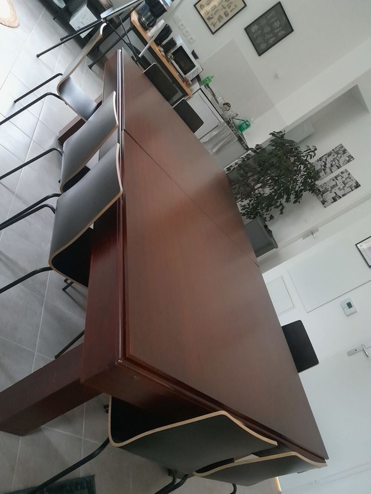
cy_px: 247
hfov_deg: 53.1
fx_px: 371
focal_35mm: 26
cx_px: 186
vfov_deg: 67.3
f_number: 1.8
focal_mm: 4
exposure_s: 1/17
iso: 640
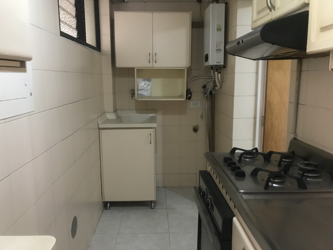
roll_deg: +1.0
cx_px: 166
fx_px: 269
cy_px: 125
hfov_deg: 63.4
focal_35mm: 28
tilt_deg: -7.1
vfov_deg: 49.7
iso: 100
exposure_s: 1/9
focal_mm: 3.99
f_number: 1.8
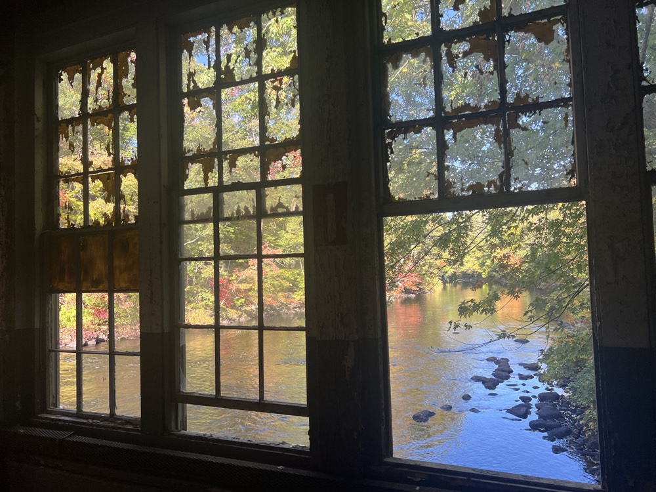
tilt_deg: +3.0
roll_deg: +2.3
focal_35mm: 26
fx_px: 493
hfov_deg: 67.3
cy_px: 246
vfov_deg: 53.1
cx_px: 328
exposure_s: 1/316
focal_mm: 5.7
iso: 50
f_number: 1.5
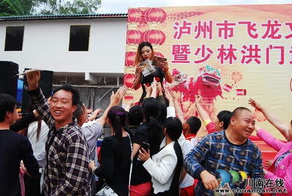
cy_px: 98
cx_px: 146
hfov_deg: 49.5
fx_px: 317
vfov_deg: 34.3
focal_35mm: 39
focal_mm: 26
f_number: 8
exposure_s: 1/250
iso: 200
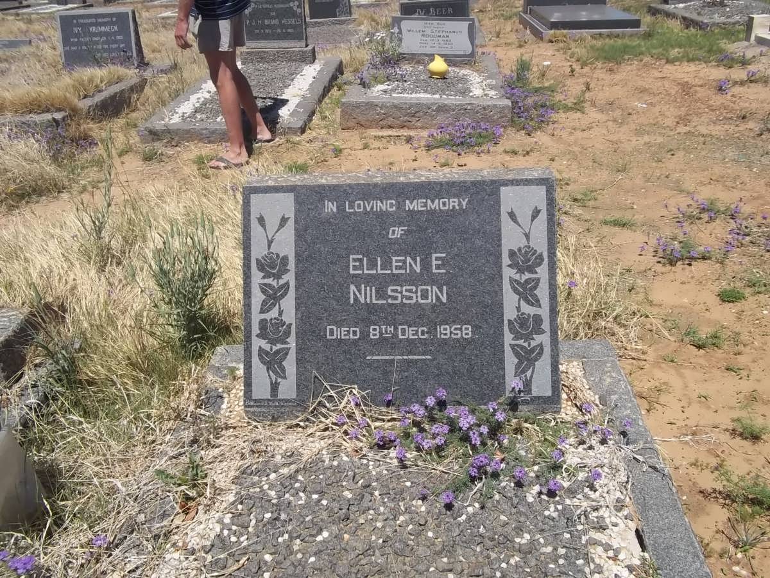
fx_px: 712
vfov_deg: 44.2
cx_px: 385
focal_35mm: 32
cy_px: 289
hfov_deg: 56.8
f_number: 5.5
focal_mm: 5.7
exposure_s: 1/640
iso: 80
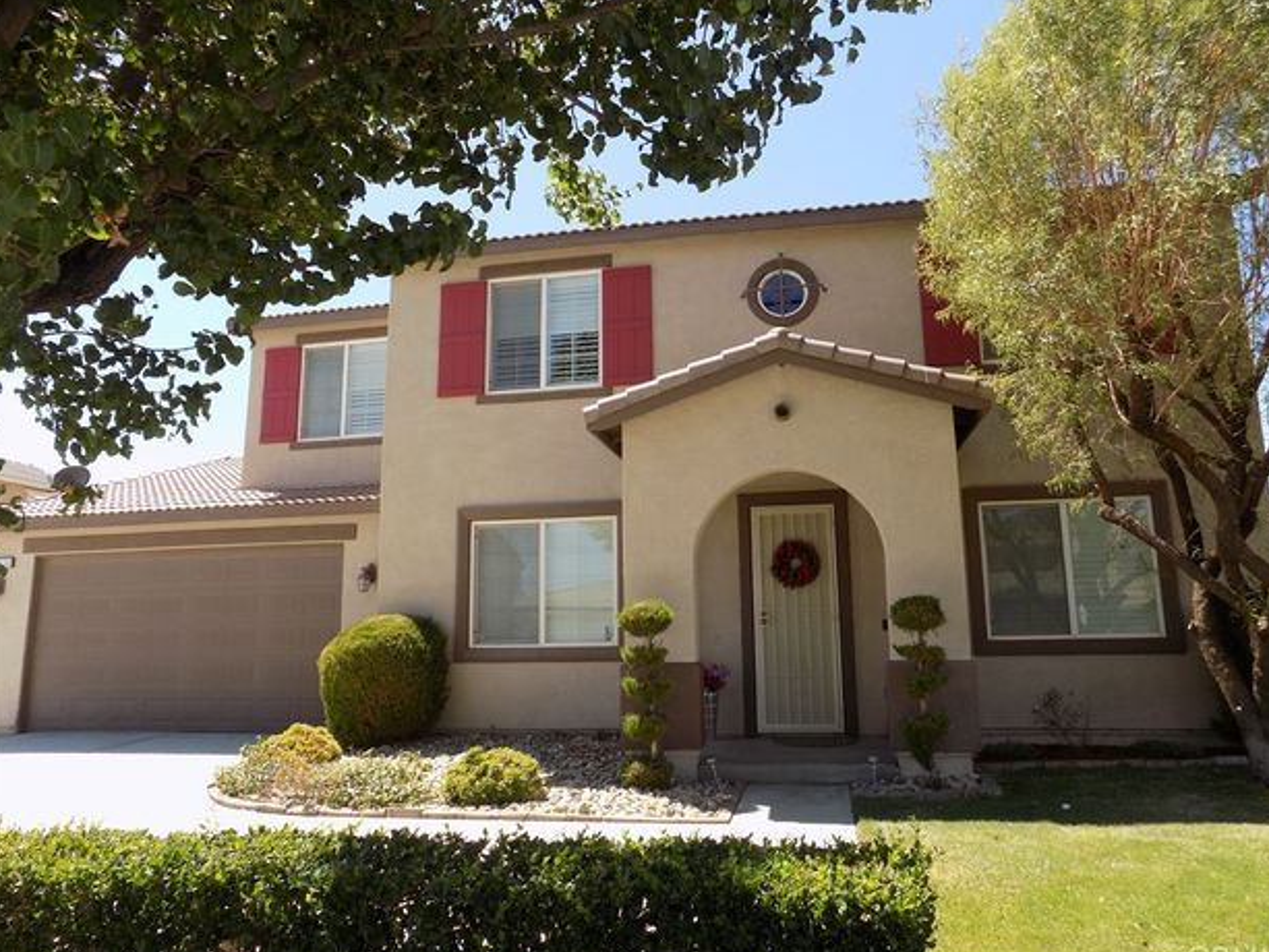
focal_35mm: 24
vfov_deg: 56.8
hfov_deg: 71.6
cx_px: 650
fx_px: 880
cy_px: 480
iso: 80
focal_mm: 4
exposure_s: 1/400
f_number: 3.1
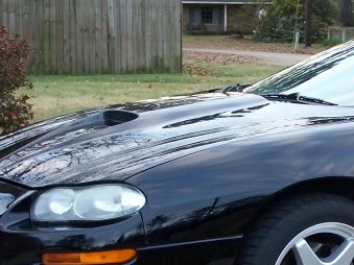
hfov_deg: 14.8
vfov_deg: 11.3
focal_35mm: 130
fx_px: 1329
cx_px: 394
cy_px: 232
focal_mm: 9.1
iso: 200
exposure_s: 1/40
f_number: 3.2
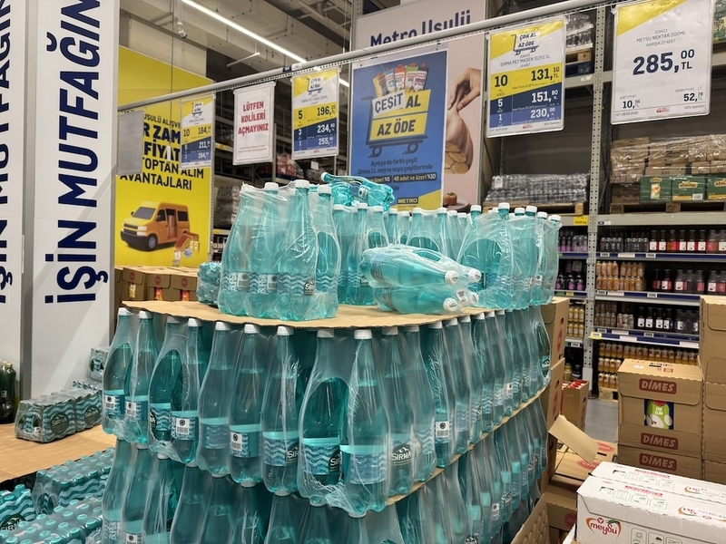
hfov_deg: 71.6
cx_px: 363
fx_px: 503
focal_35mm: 24
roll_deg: -2.1
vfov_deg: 56.8
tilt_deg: -1.0
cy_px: 272
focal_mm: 6.76
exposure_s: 1/121
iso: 160
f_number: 1.78
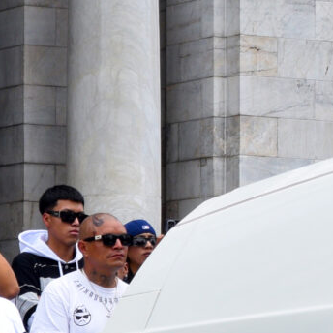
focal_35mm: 285
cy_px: 539
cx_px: -436
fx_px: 3102
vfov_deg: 6.1
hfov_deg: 5.9
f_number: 9
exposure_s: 1/320
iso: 200
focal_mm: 30
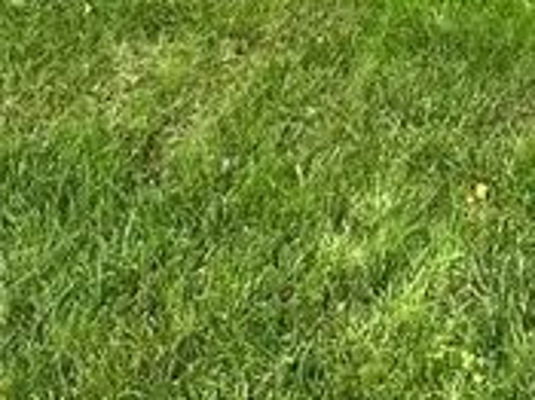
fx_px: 1266
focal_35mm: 82
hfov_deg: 22.1
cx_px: 636
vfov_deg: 13.0
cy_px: -595
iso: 40
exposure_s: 1/711
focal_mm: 2.22
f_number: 2.2
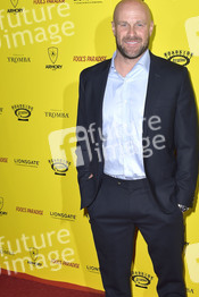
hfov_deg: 23.3
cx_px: 140
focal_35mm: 58
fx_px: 480
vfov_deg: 34.1
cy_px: 200
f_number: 6.3
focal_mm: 38
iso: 250
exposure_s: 1/250
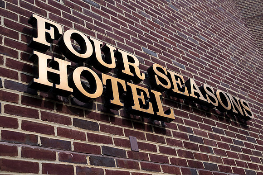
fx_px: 300
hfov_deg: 47.4
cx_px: 132
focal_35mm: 41
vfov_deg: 32.6
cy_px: 88
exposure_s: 1/1250
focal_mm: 41
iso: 100
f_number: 4
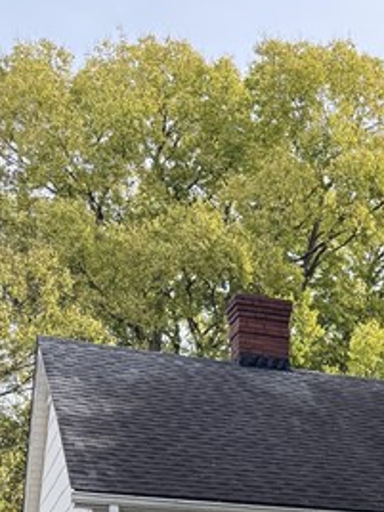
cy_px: 680
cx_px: 621
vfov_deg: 20.6
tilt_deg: -0.4
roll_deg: +0.0
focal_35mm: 86
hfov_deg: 15.5
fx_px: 1272
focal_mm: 6.76
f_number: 1.78
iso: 100
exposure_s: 1/1106
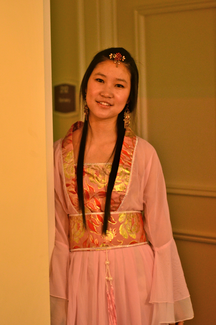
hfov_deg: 18.2
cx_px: 108
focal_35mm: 75
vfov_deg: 27.0
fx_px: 675
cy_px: 162
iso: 250
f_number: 1.8
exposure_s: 1/50
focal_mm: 50
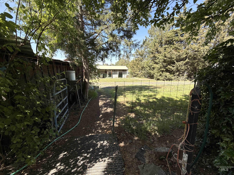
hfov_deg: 102.1
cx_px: 117
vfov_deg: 85.7
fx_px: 95
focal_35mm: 14
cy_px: 88
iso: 50
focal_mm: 2.22
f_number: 2.2
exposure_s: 1/625
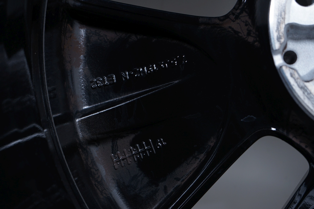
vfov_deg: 26.4
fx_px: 444
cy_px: 104
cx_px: 157
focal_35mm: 51
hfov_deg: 38.9
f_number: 7.1
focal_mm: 51
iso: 250
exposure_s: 1/100
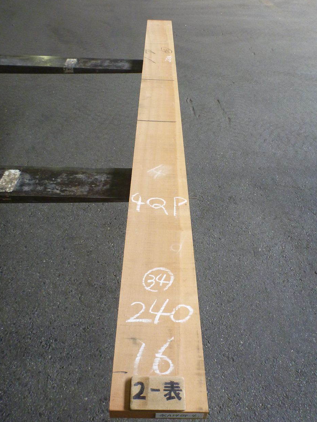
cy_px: 217
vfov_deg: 61.6
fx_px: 354
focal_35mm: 29
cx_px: 157
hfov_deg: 48.2
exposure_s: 1/40
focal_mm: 4.9
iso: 400
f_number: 3.3
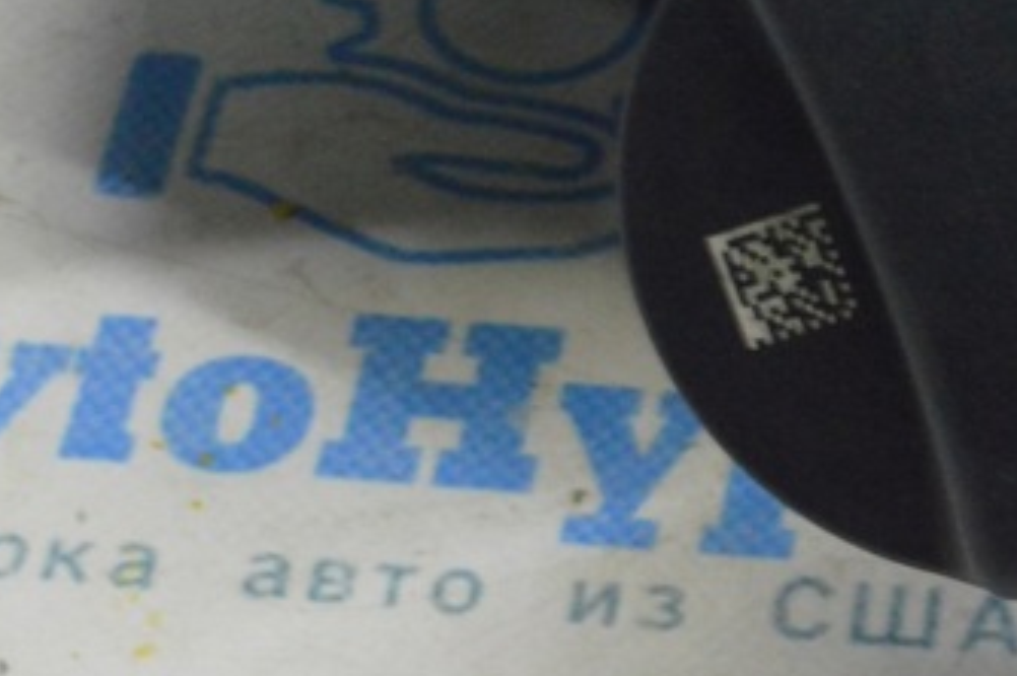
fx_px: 4458
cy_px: 126
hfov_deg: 12.9
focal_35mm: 158
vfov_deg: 8.7
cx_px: 947
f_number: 20
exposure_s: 1/20
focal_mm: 55
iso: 6400
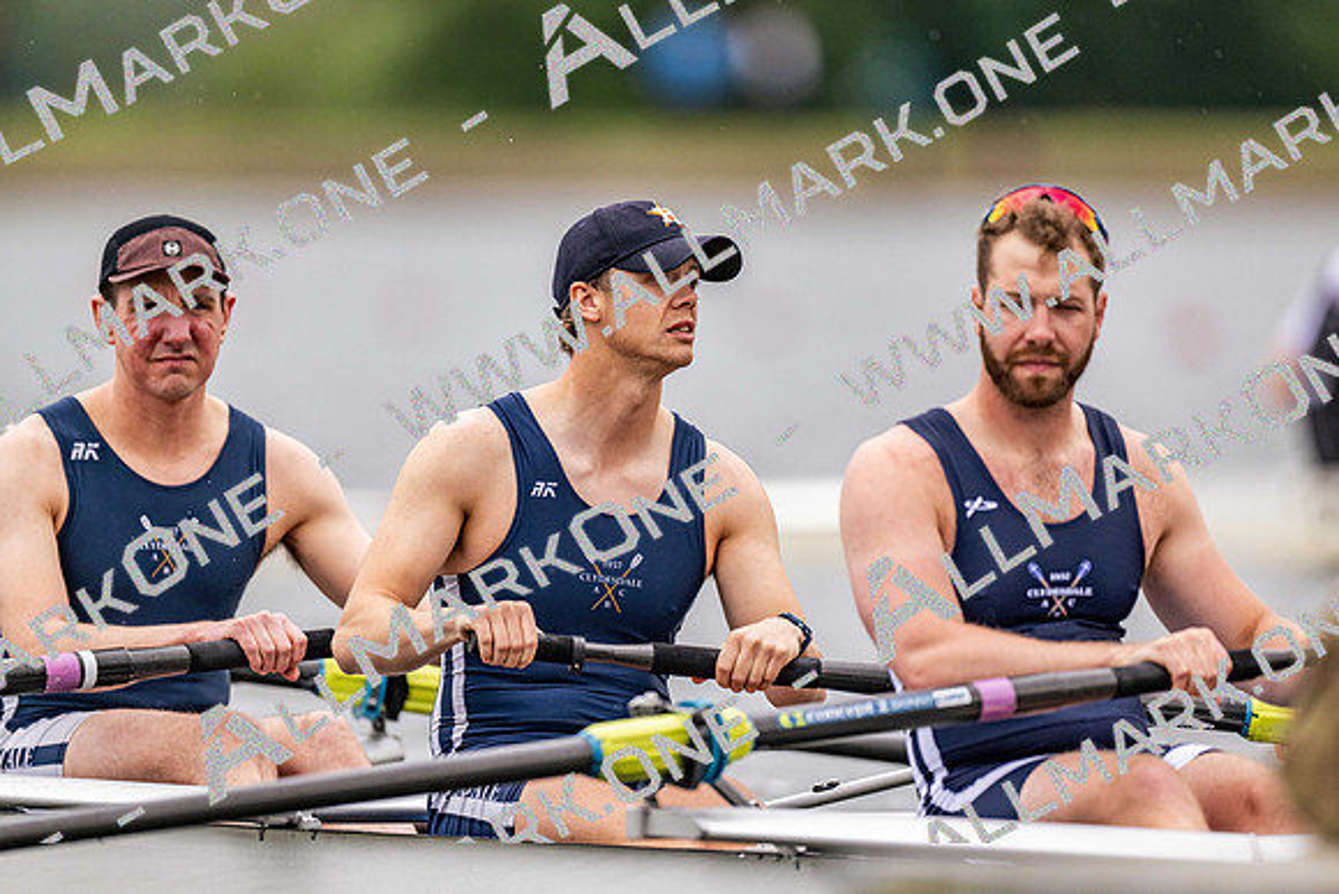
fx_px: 22321
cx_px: 670
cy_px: 447
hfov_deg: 3.4
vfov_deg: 2.3
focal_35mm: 600
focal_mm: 600
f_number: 4
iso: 900
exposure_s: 1/2500
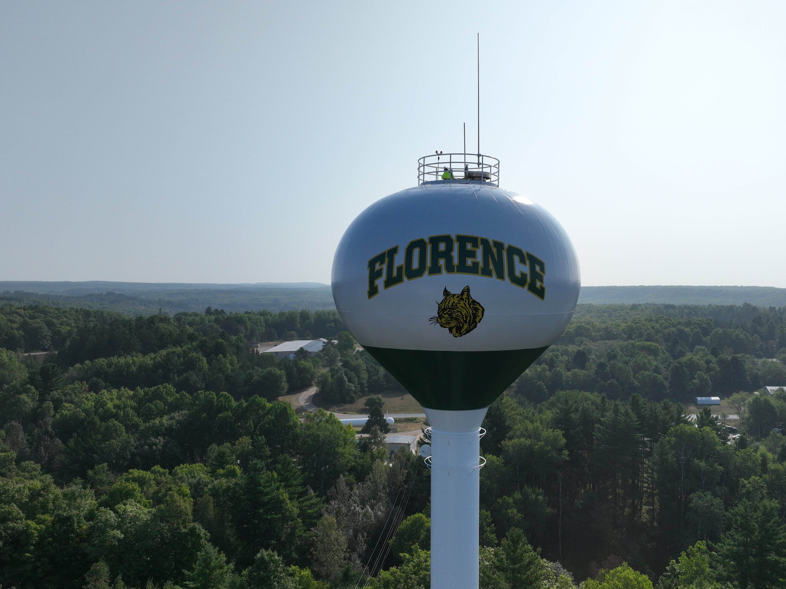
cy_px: 298
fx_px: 681
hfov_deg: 59.5
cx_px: 471
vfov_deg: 46.8
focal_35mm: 30
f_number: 5.6
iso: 100
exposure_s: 1/2000
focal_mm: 12.29
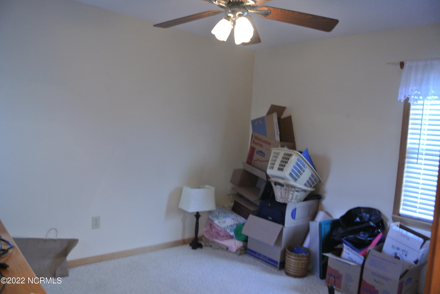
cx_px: 220
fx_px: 330
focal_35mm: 27
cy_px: 147
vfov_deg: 48.0
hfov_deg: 67.3
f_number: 3.5
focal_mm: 10
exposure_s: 1/30
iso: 560
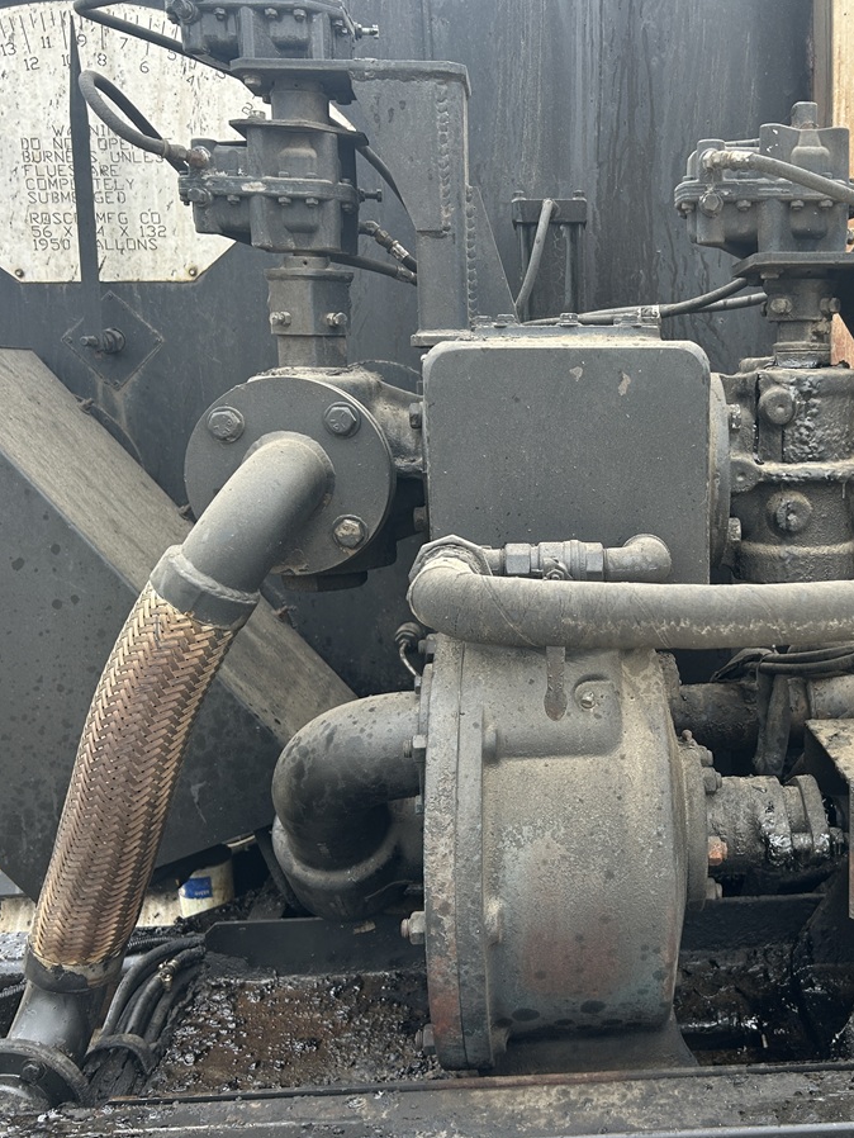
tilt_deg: -9.5
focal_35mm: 35
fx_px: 1151
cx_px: 634
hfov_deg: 39.7
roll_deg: -3.1
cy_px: 572
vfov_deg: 52.6
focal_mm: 5.7
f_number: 1.5
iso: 40
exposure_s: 1/155
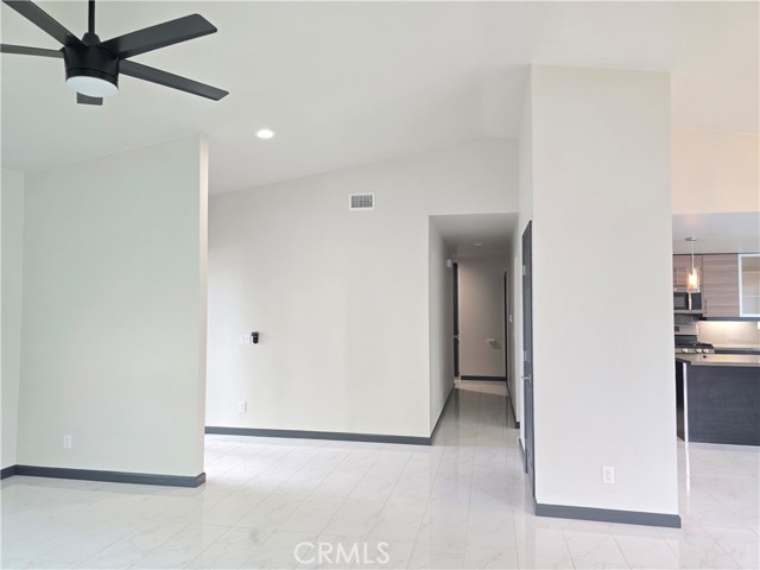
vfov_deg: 58.9
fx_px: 505
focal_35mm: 23
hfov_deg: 73.9
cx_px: 380
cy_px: 285
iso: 320
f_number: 1.7
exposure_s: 1/120
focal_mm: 6.3
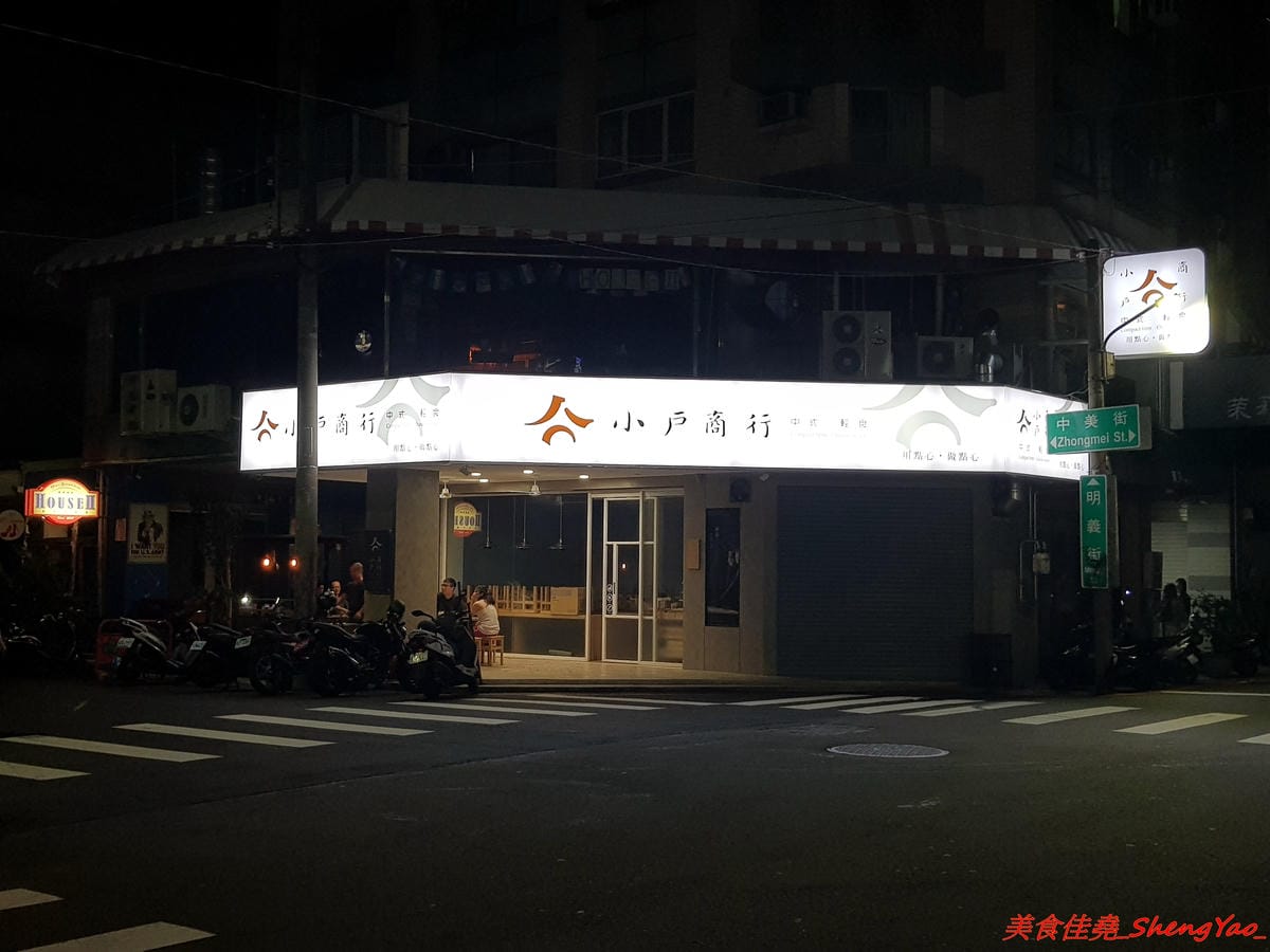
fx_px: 954
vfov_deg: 53.1
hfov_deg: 67.3
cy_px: 476
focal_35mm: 26
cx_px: 635
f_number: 1.7
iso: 100
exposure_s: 1/60
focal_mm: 4.2
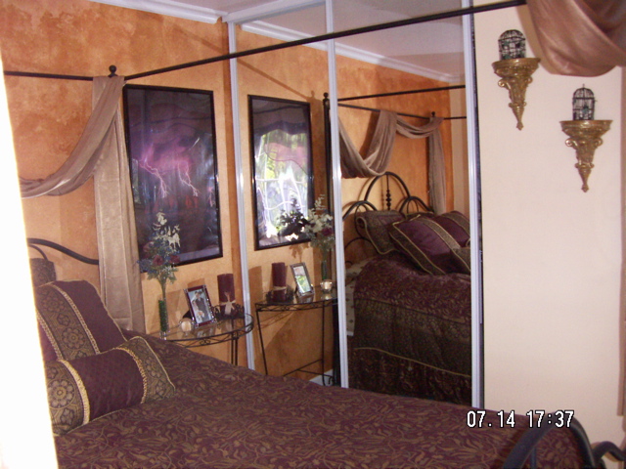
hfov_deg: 51.4
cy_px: 234
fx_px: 651
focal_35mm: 36
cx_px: 313
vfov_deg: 39.7
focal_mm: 4.7
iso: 200
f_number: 2.8
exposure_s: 1/50
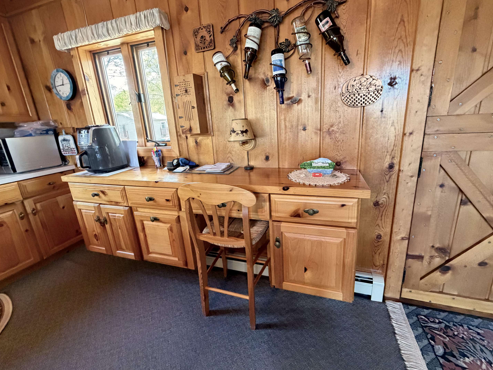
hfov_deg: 98.1
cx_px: 254
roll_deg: +3.4
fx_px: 214
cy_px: 175
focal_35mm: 15
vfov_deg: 81.7
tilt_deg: -13.7
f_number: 2.2
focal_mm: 2.22
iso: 1000
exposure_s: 1/60
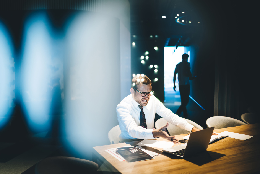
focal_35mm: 35
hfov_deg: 54.4
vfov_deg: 37.9
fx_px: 253
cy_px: 87
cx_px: 130
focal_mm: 35
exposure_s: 1/160
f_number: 1.4
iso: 500
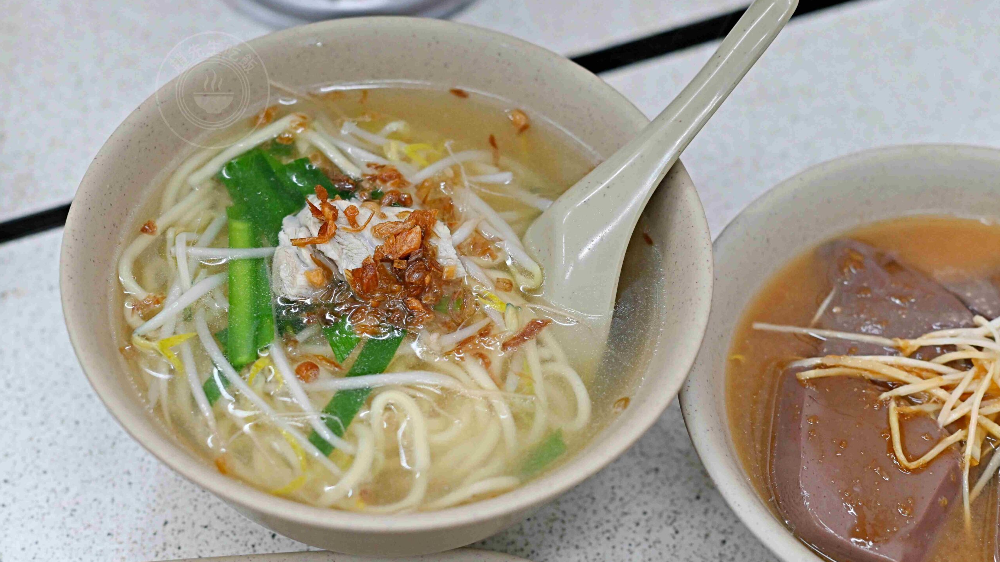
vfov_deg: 15.3
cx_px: 499
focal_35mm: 79
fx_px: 2095
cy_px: 302
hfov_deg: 26.9
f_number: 3.2
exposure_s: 1/200
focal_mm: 50
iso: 720
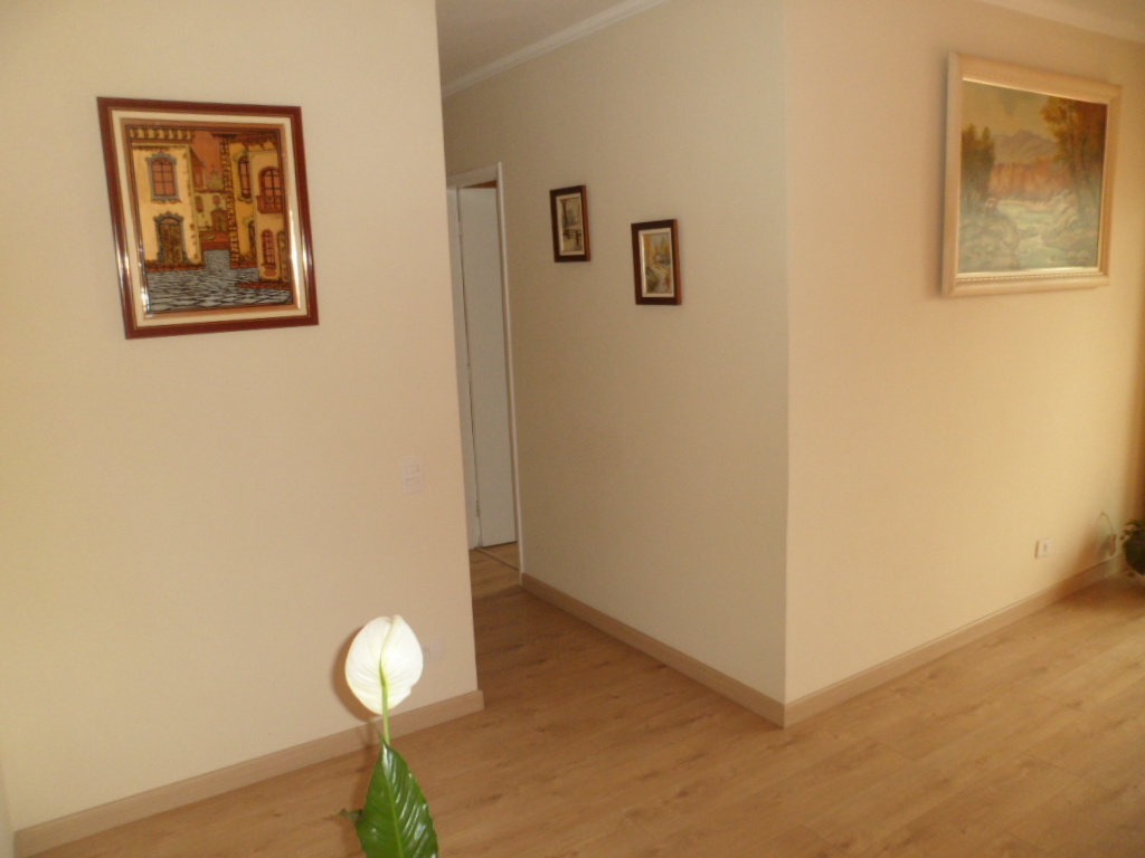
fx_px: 860
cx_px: 572
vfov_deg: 53.1
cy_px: 429
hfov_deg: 67.3
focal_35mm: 26
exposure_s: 1/45
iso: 120
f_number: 3.3
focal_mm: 4.9
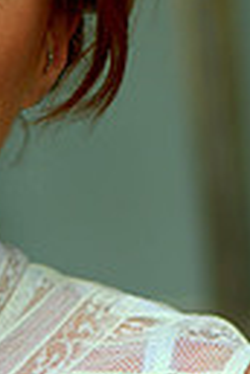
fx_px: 5437
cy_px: 81
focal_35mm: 522
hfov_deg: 2.6
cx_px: -97
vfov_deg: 3.9
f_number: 2.8
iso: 100
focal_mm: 100
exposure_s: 1/200
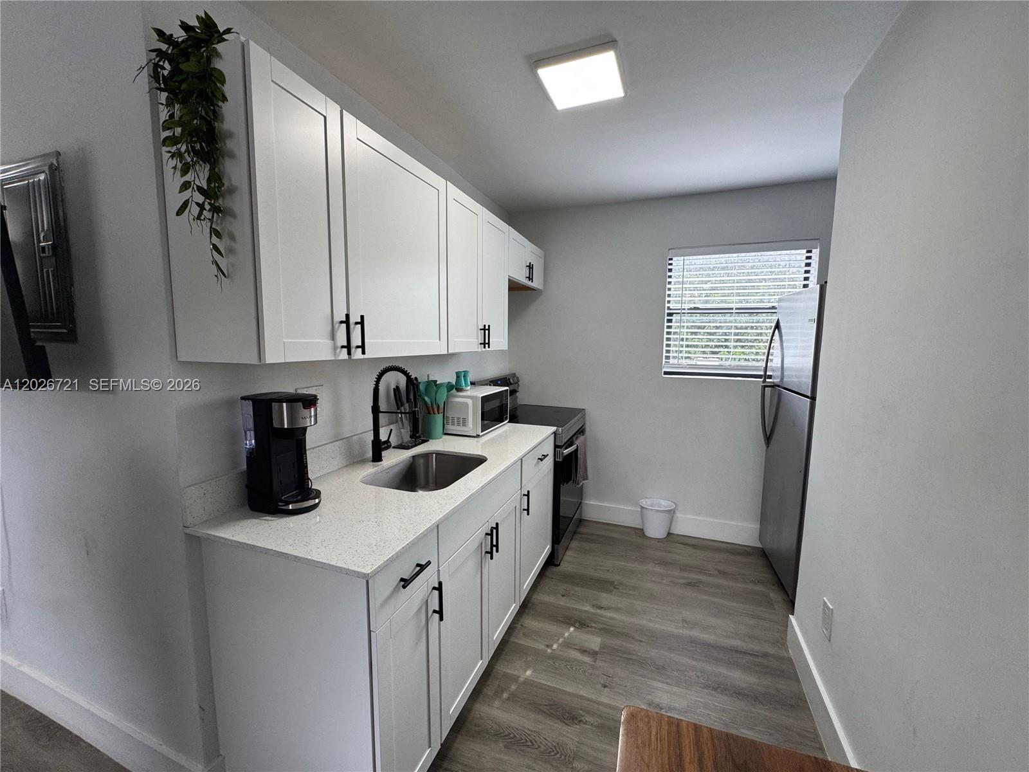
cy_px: 386
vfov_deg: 85.7
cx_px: 514
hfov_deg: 102.1
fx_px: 416
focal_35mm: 14
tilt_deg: -7.3
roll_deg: -0.9
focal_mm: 2.22
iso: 125
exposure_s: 1/120
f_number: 2.2
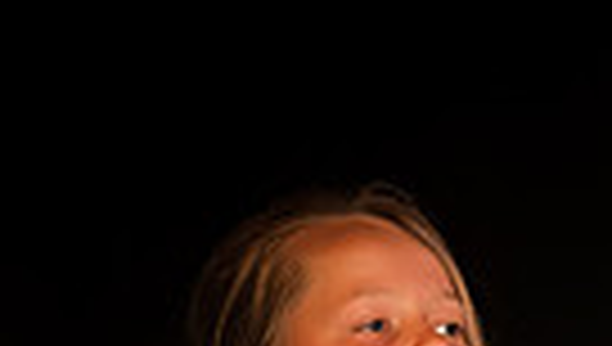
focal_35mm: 985
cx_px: 1205
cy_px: 811
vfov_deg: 1.2
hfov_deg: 2.2
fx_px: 16010
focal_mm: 200
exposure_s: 1/125
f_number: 2.8
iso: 800
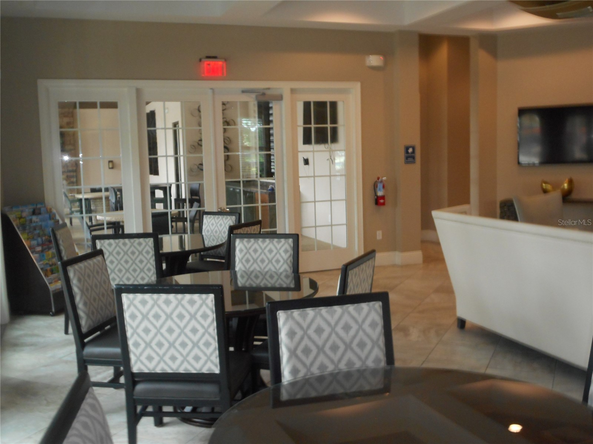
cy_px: 222
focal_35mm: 39
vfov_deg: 36.8
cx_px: 296
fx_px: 668
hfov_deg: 47.9
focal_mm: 6.9
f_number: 4.5
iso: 320
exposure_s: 1/30
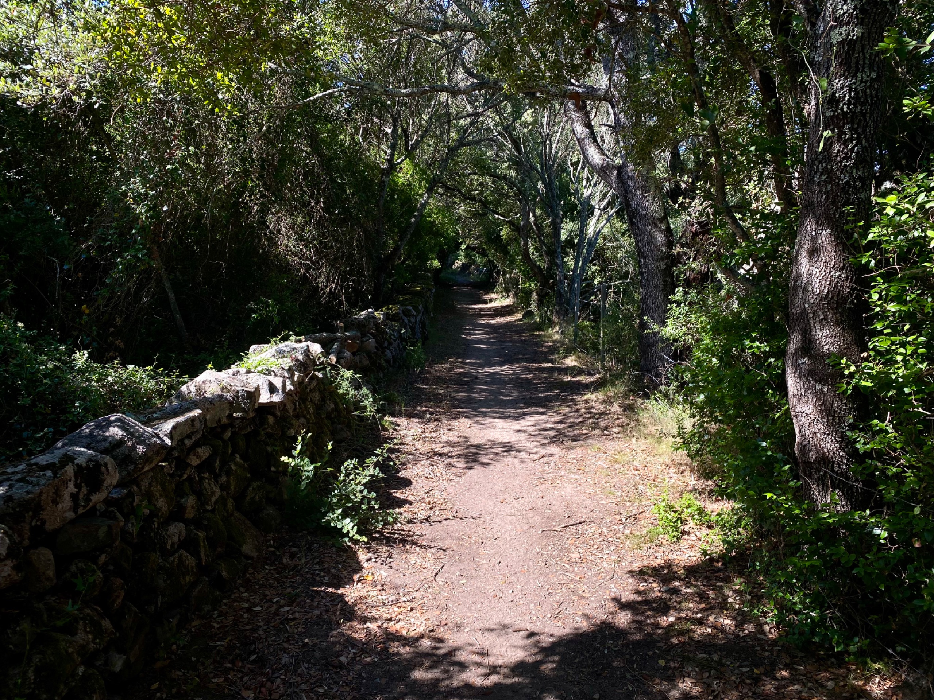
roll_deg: -1.8
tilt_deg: -6.6
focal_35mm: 26
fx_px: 702
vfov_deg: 53.1
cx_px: 467
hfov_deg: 67.3
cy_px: 350
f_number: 1.8
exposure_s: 1/527
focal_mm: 4.25
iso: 32
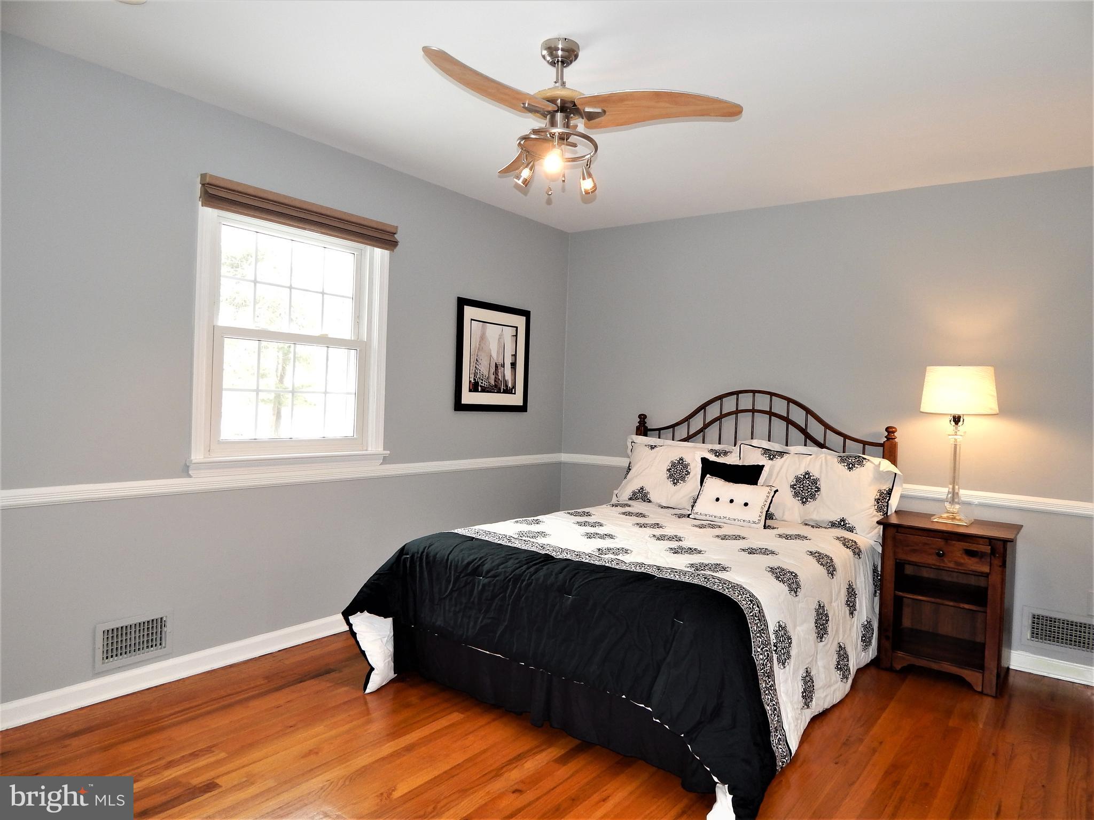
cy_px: 410
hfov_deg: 73.9
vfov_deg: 58.9
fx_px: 727
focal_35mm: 23
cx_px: 547
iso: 160
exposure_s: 1/30
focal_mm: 4
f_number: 3
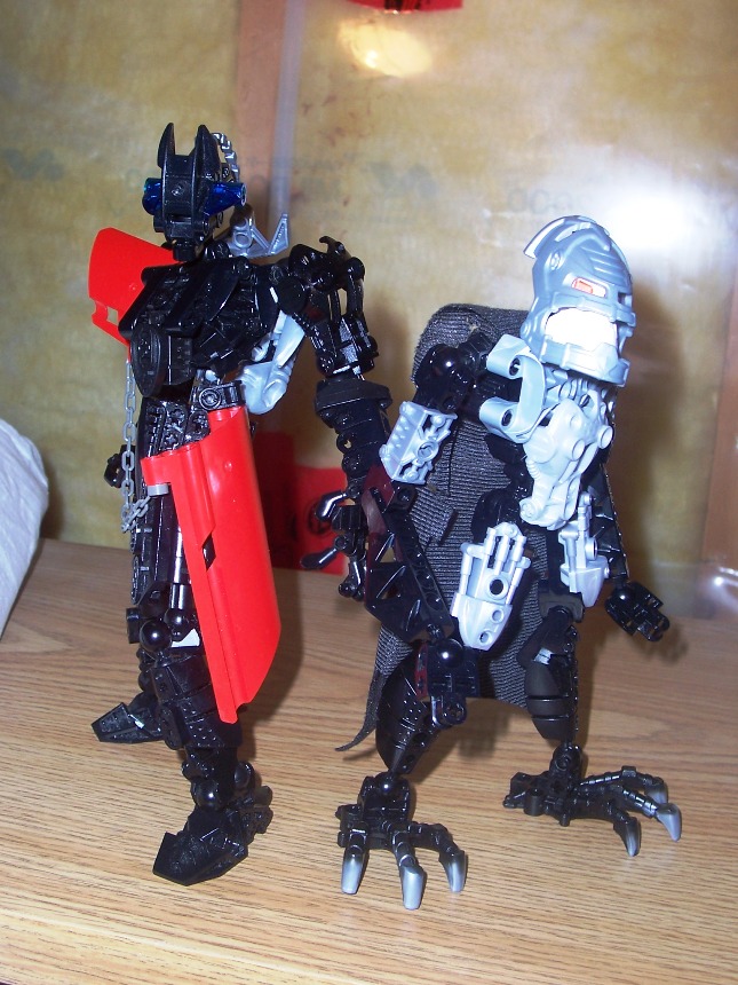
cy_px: 492
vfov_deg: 44.8
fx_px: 1194
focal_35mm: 42
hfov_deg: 34.3
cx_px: 369
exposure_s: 1/60
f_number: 3
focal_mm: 7
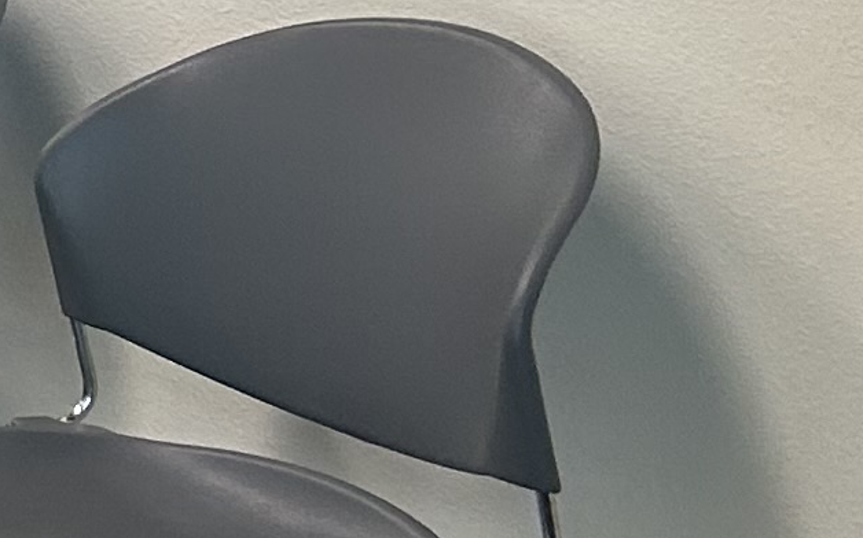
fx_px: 4161
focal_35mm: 177
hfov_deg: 9.3
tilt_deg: -11.0
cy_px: -14
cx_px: -1764
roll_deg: +0.8
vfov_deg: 7.4
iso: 100
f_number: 1.5
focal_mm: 5.7
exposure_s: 1/60
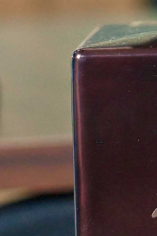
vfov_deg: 7.7
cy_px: -153
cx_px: 369
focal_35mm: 260
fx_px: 1705
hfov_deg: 5.1
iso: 2000
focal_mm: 25
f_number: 3.2
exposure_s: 1/100
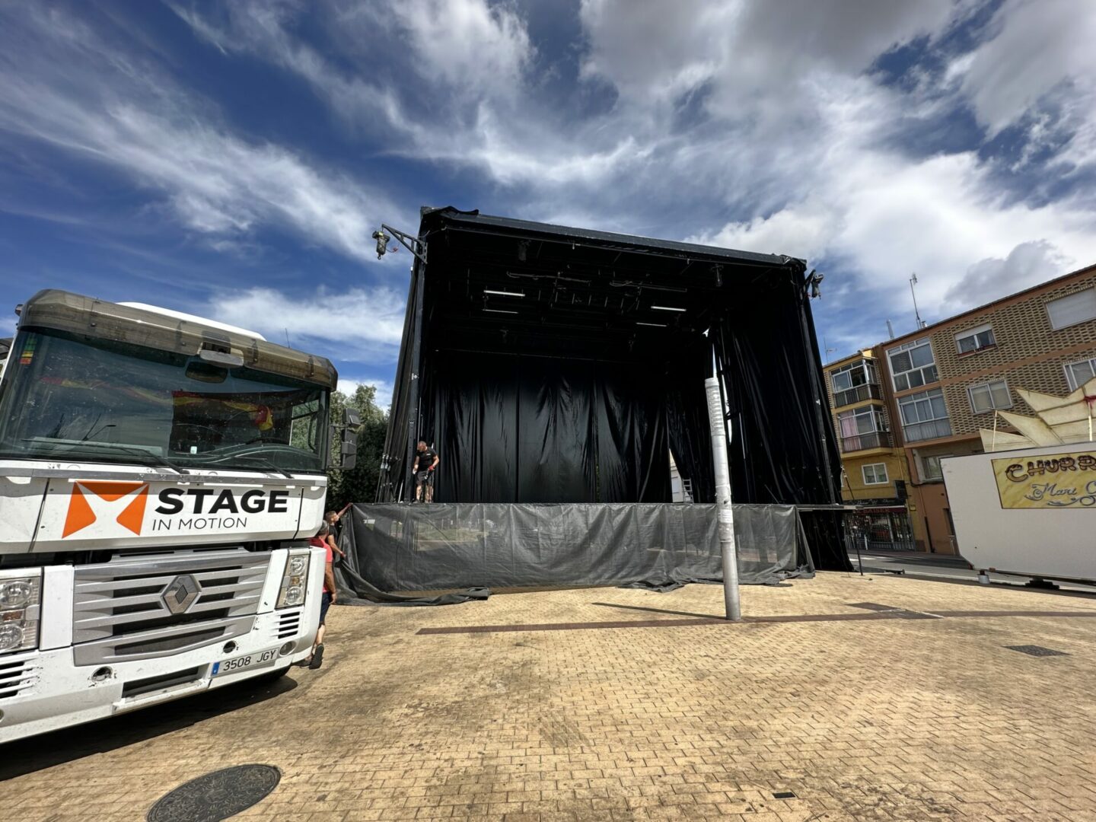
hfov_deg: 102.1
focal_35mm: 14
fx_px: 443
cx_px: 548
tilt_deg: +13.9
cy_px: 411
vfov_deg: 85.7
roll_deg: +0.4
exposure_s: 1/739
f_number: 2.2
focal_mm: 2.22
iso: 40
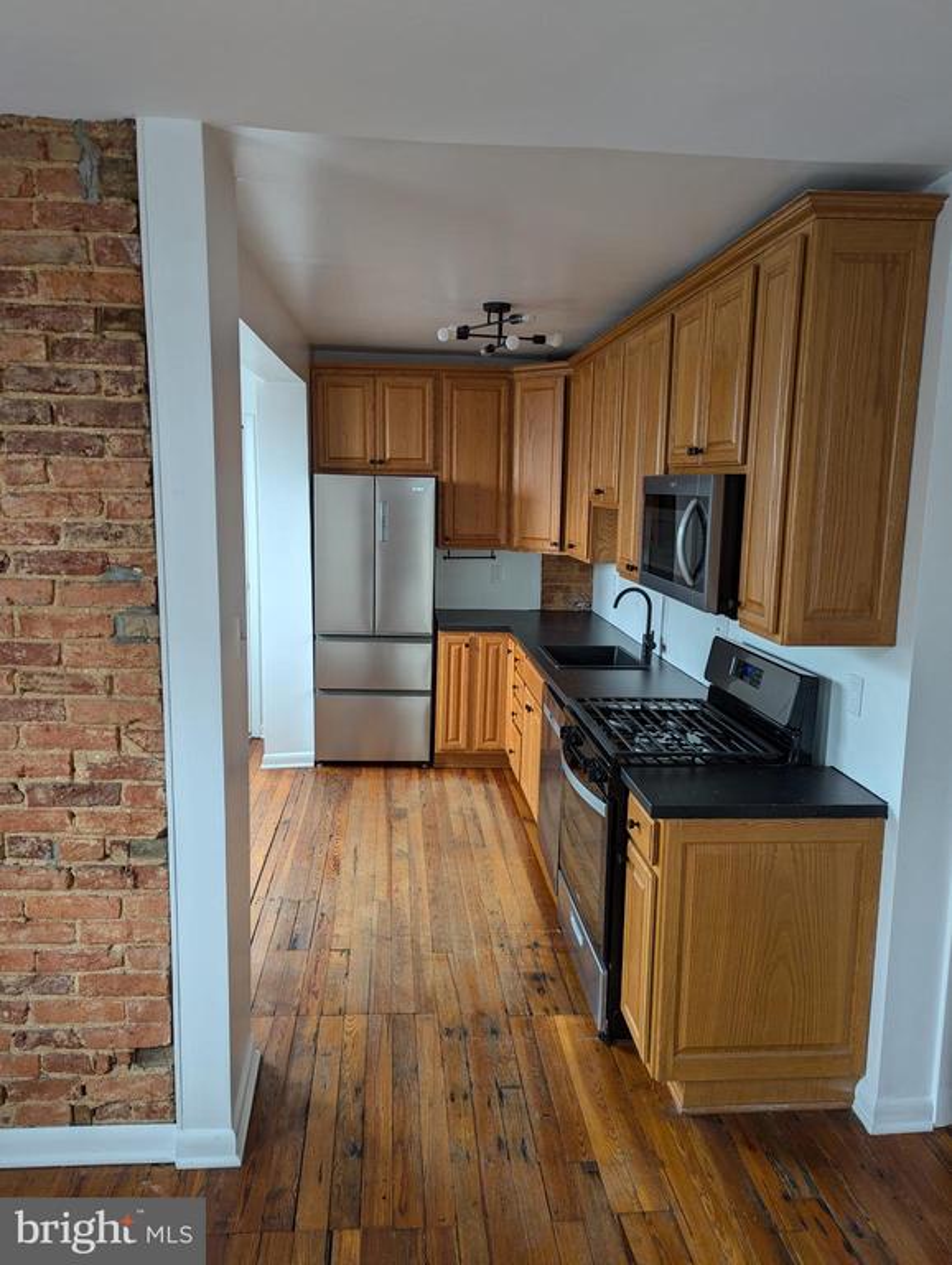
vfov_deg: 71.5
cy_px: 632
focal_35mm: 24
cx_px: 476
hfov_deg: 56.9
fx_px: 878
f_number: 1.85
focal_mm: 6.81
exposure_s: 1/23.8
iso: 70
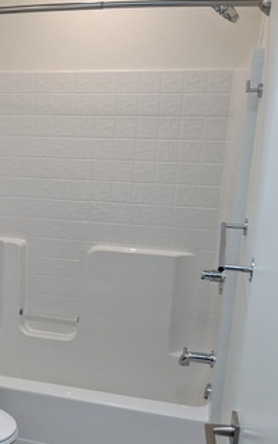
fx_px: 545
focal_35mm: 45
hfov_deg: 27.9
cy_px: 278
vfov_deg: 44.0
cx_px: 44
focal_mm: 4.38
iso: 90
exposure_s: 1/120
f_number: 1.73
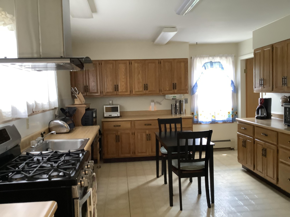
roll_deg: +1.2
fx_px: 260
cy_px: 108
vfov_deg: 45.4
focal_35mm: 31
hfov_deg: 58.4
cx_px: 145
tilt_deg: -3.3
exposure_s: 1/60
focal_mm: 3.3
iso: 320
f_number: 2.4
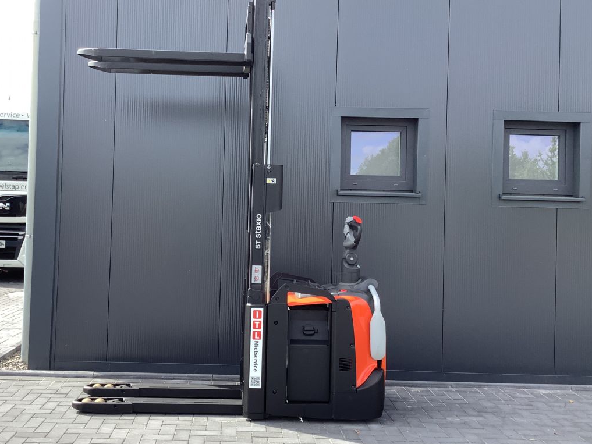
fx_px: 667
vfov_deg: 36.8
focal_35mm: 39
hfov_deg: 47.6
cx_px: 236
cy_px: 196
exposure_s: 1/317
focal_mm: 3.3
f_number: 2.4
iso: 25
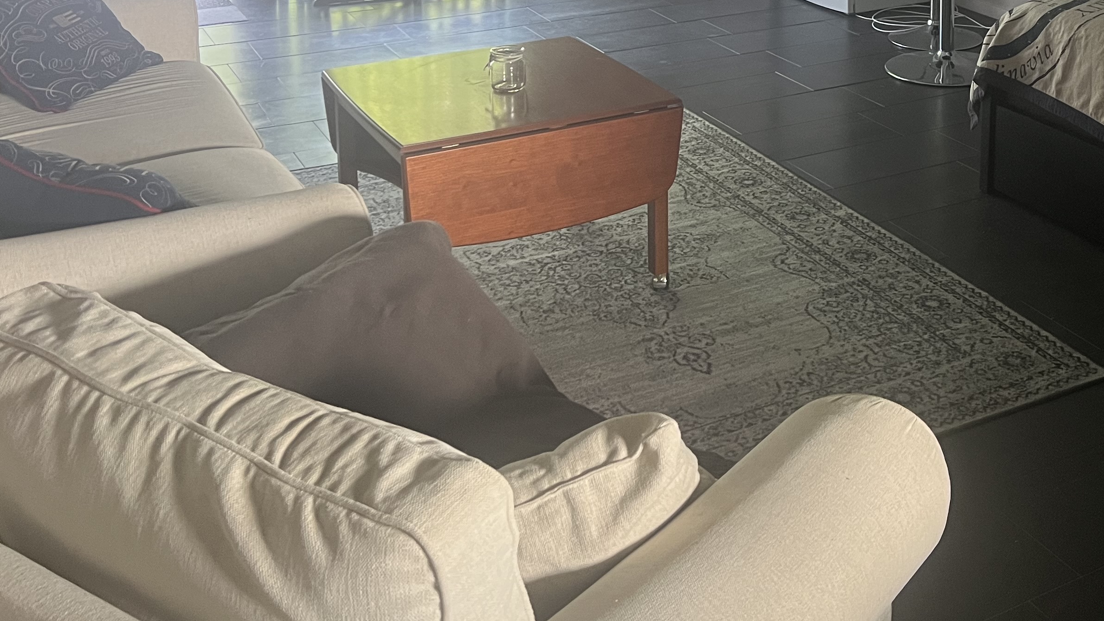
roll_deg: -1.3
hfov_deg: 41.2
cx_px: 876
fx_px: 1405
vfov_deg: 23.4
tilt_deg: -10.6
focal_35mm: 48
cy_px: -65
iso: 250
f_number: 1.5
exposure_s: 1/60
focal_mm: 5.7
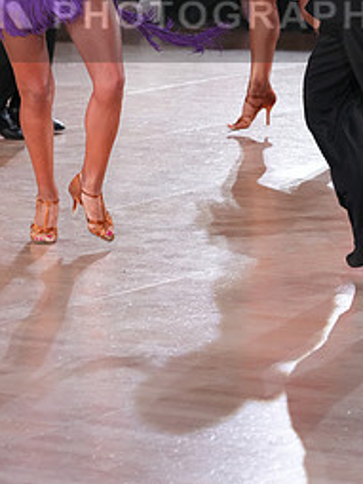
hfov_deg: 6.5
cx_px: 168
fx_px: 3219
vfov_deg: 8.6
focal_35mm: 230
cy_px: 0
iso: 4000
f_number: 4
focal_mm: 105
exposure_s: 1/500
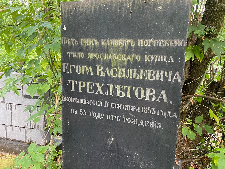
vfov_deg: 53.1
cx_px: 112
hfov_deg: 67.3
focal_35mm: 26
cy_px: 84
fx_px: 169
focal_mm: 4.25
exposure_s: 1/51
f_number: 1.8
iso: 500
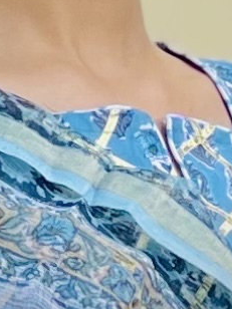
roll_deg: +1.4
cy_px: -166
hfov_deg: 6.0
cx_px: 71
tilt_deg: -7.7
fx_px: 2216
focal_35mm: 248
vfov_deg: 7.8
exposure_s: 1/121
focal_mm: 7.5
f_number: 2.2
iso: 25
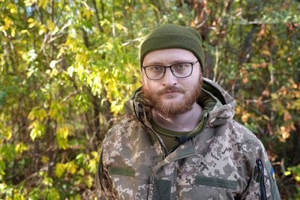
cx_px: 150
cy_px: 100
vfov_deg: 37.9
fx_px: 292
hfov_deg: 54.4
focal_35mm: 35
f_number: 4
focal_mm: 35
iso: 160
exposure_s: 1/160
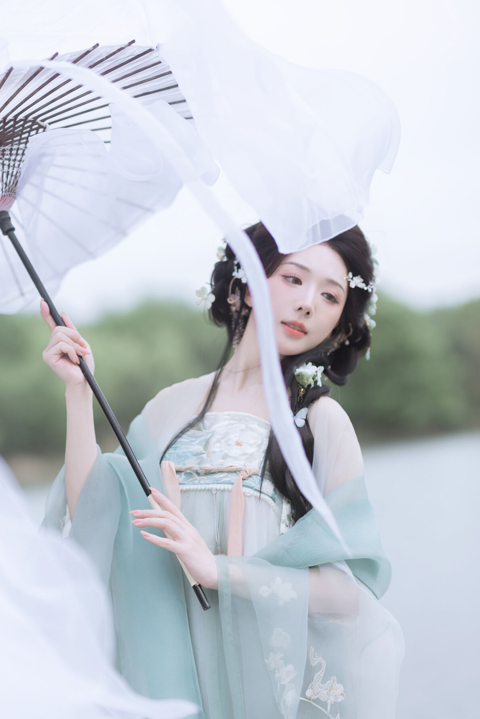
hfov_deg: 15.9
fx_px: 1720
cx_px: 239
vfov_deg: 23.6
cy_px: 357
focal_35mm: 86
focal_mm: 85
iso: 125
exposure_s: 1/1600
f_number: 2
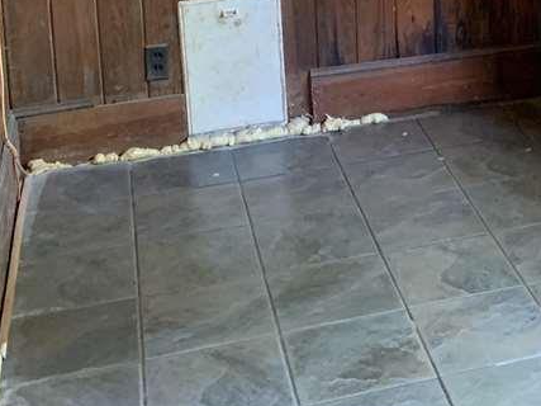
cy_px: -150
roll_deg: +1.0
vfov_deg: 17.5
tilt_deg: -8.5
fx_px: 1219
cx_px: 584
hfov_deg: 23.6
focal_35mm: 78
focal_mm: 4.25
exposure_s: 1/44
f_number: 1.8
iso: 400
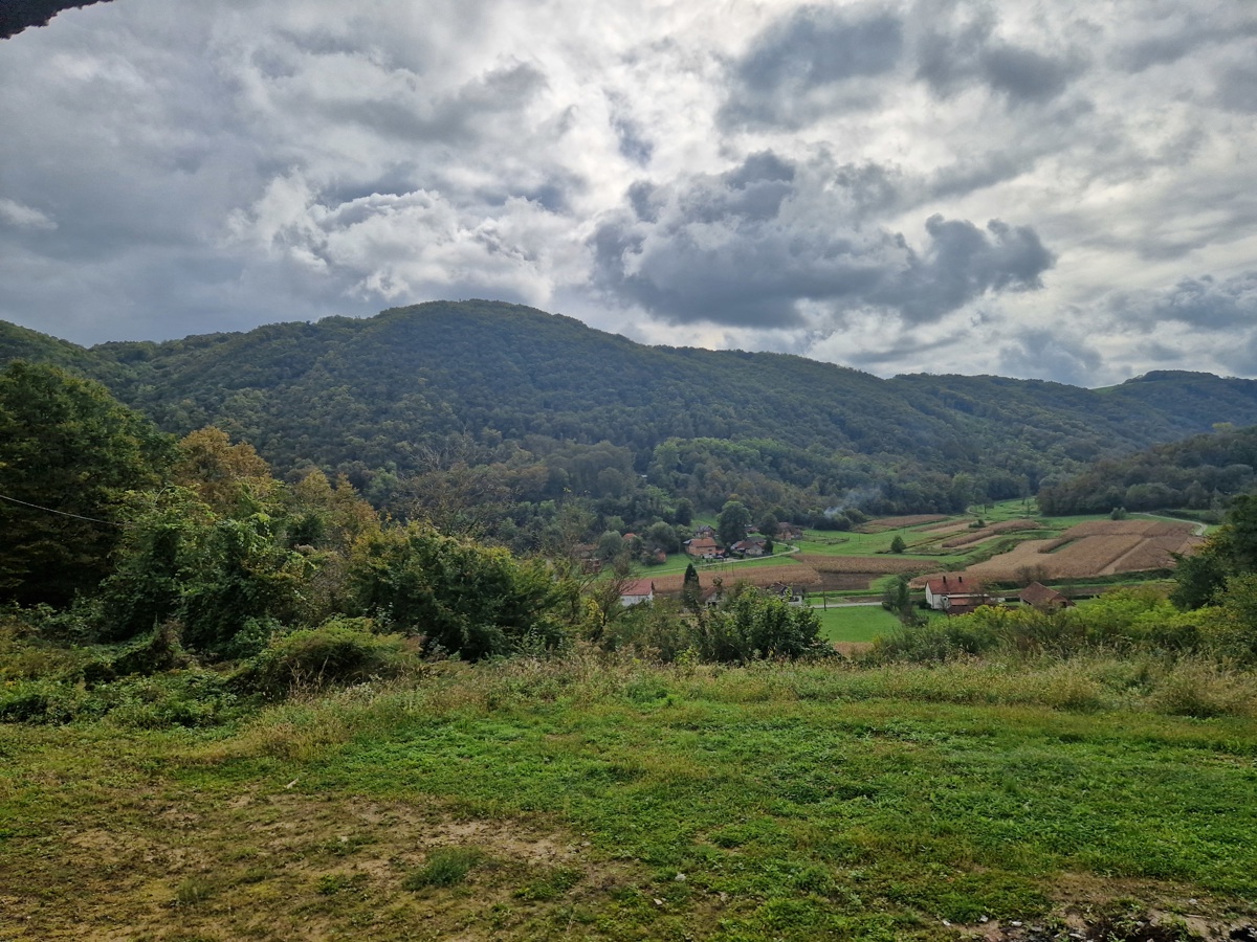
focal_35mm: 23
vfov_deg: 58.9
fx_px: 835
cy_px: 471
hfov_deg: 73.9
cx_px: 628
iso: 50
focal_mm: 5.4
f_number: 1.8
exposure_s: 1/3632
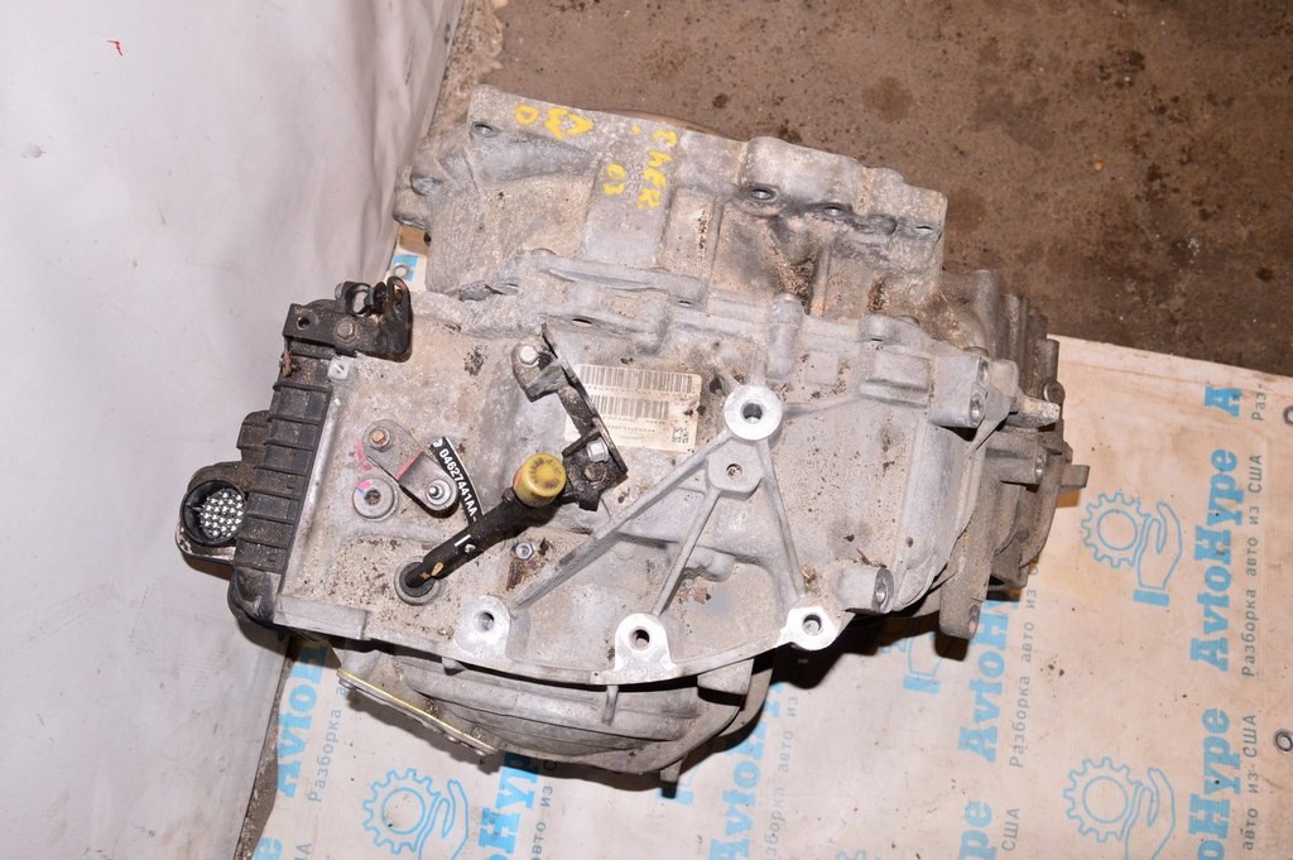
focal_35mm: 30
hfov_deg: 62.0
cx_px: 646
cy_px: 430
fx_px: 1077
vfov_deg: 43.5
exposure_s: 1/100
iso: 1600
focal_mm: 20
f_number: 8
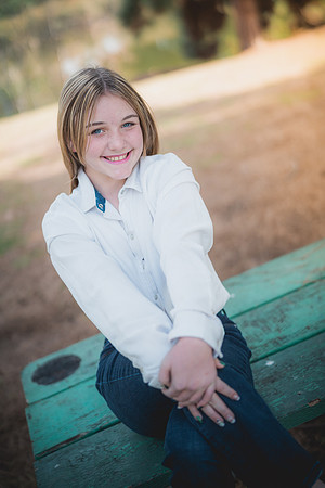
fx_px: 677
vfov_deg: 39.6
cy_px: 244
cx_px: 162
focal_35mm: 50
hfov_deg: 27.0
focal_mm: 50
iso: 250
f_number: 1.4
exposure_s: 1/2000
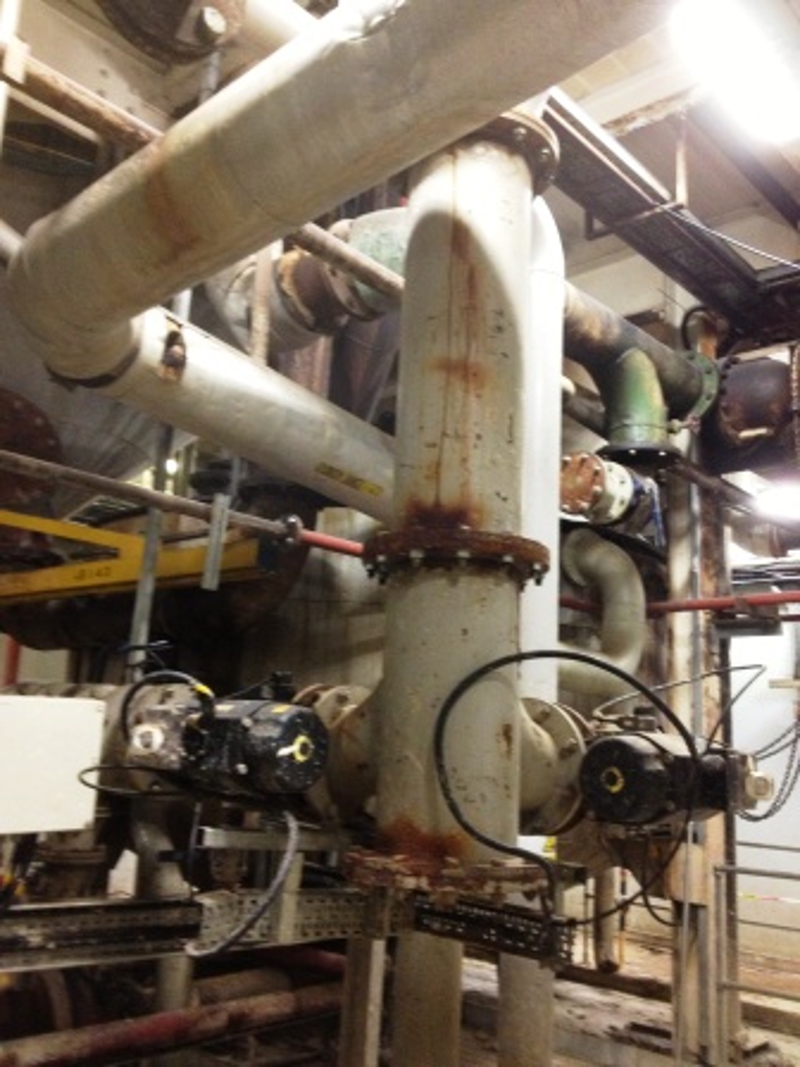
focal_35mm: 35
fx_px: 1078
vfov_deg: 52.6
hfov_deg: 40.7
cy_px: 534
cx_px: 400
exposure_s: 1/20
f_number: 2.4
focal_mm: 4.28
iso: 320
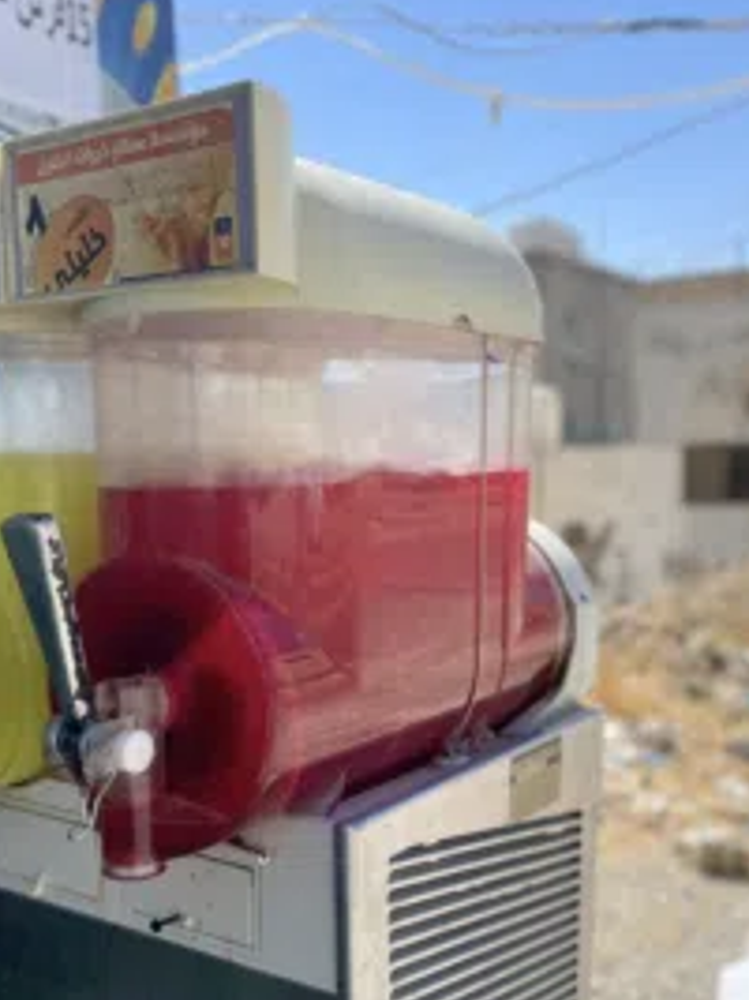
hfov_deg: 36.7
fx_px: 1126
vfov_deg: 47.1
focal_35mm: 39
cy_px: 663
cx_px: 315
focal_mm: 4.2
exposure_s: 1/3509
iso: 50
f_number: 1.6
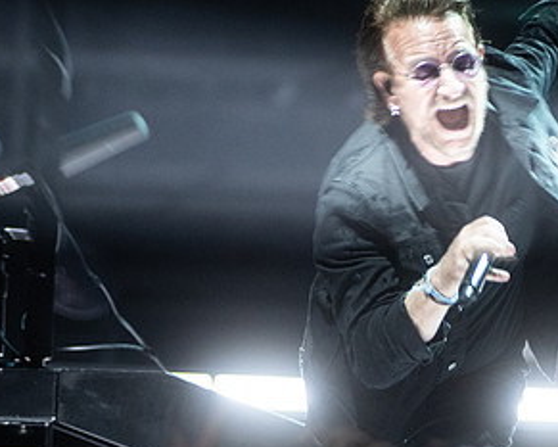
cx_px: 522
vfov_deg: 2.7
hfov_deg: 3.4
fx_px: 9450
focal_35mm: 572
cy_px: 207
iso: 2000
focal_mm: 170
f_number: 2.8
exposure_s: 1/250
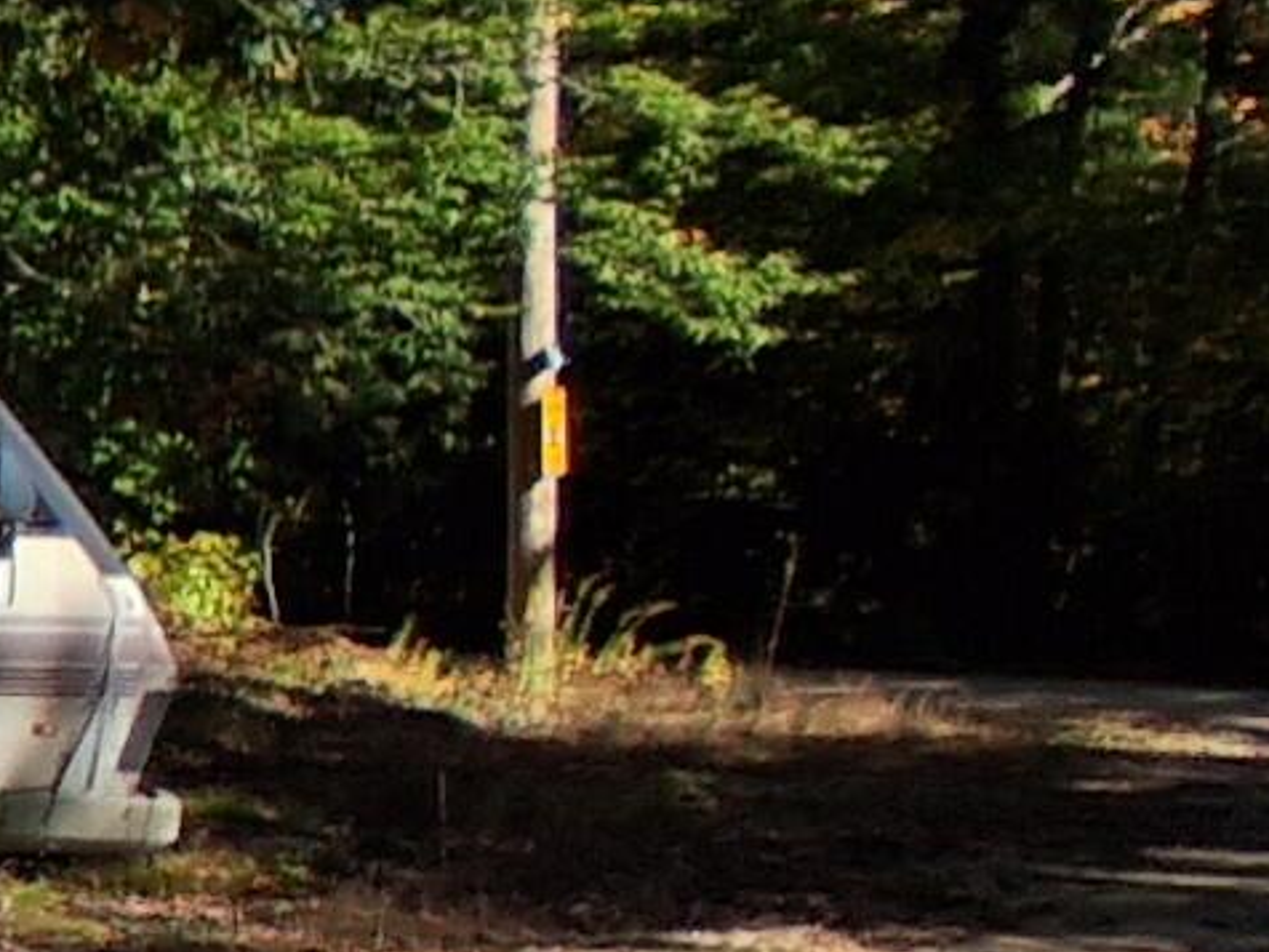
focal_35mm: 92
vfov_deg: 16.0
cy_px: 736
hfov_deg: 15.8
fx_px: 3373
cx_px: -1410
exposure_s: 1/1484
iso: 50
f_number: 2.2
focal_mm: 1.4
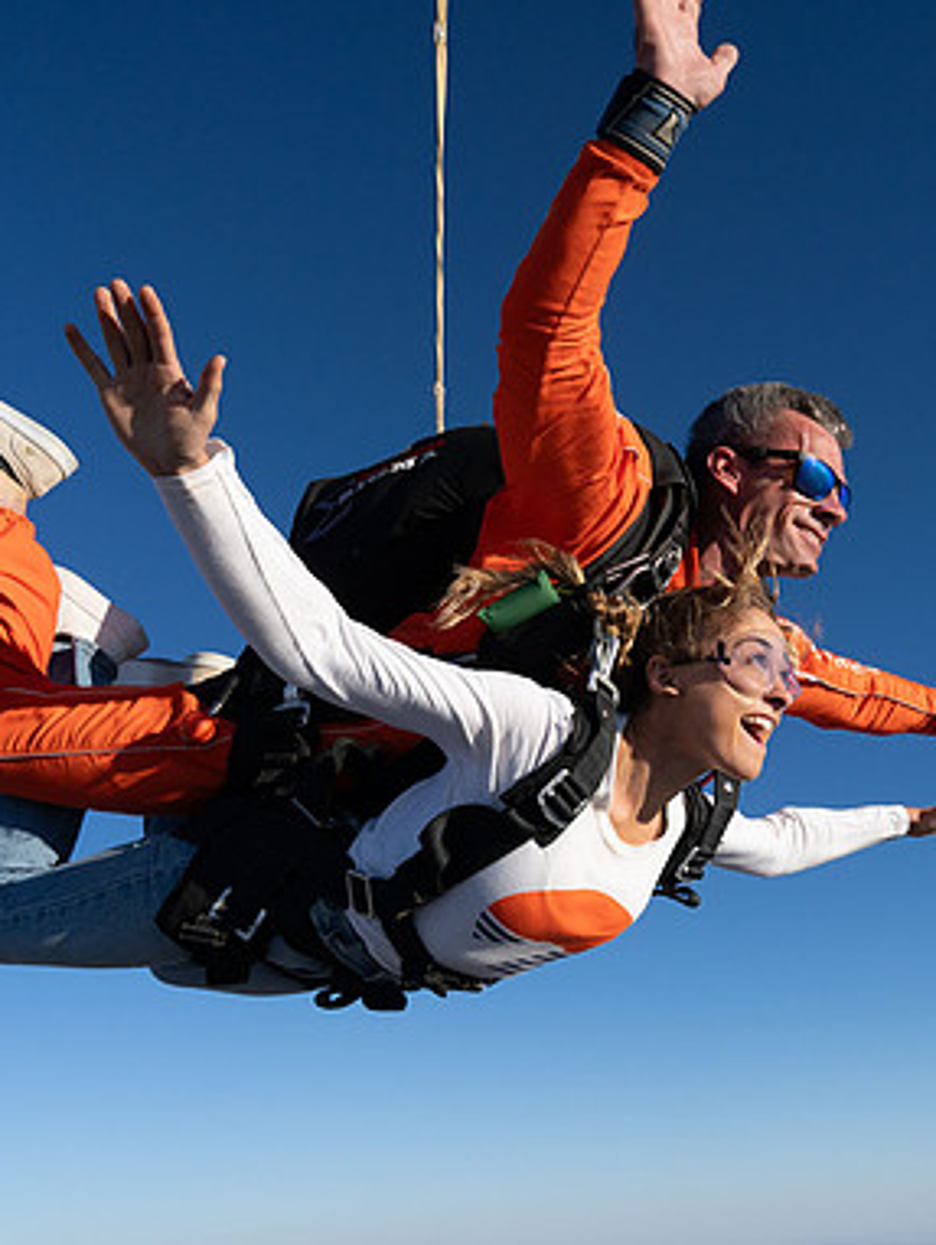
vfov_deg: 52.6
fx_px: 1260
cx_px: 682
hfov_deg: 39.8
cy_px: 624
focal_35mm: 35
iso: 800
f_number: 9
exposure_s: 1/2000
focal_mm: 24
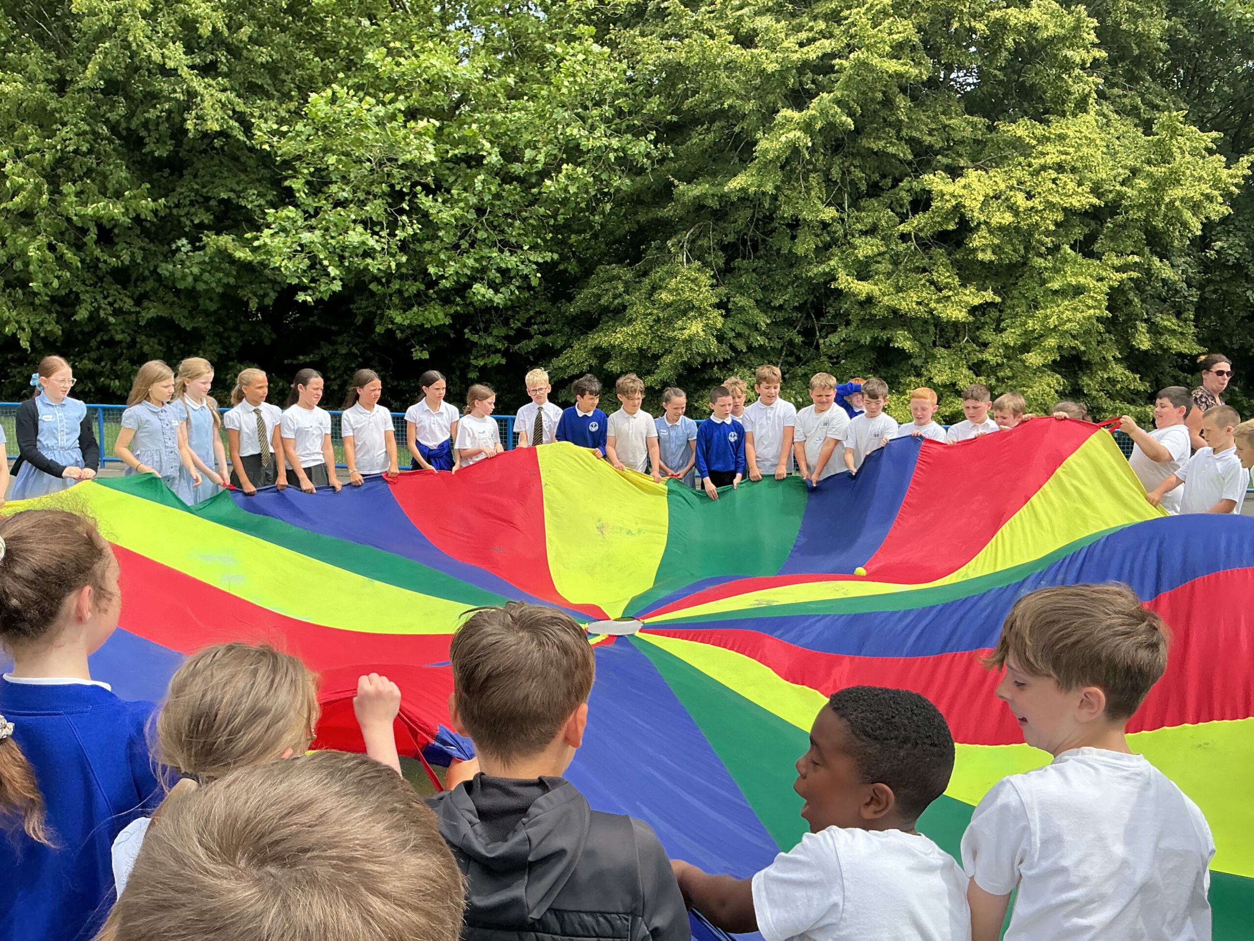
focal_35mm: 29
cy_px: 470
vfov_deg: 48.2
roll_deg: -2.5
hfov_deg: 61.7
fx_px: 1051
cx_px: 627
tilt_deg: -10.2
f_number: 1.8
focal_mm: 3
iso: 25
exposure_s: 1/1279
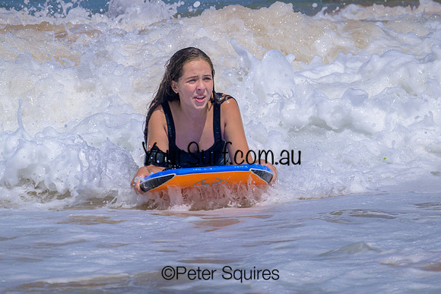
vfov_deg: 1.9
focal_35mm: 721
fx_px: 8832
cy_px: 137
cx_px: 286
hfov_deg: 2.9
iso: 360
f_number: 11
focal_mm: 530
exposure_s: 1/2000
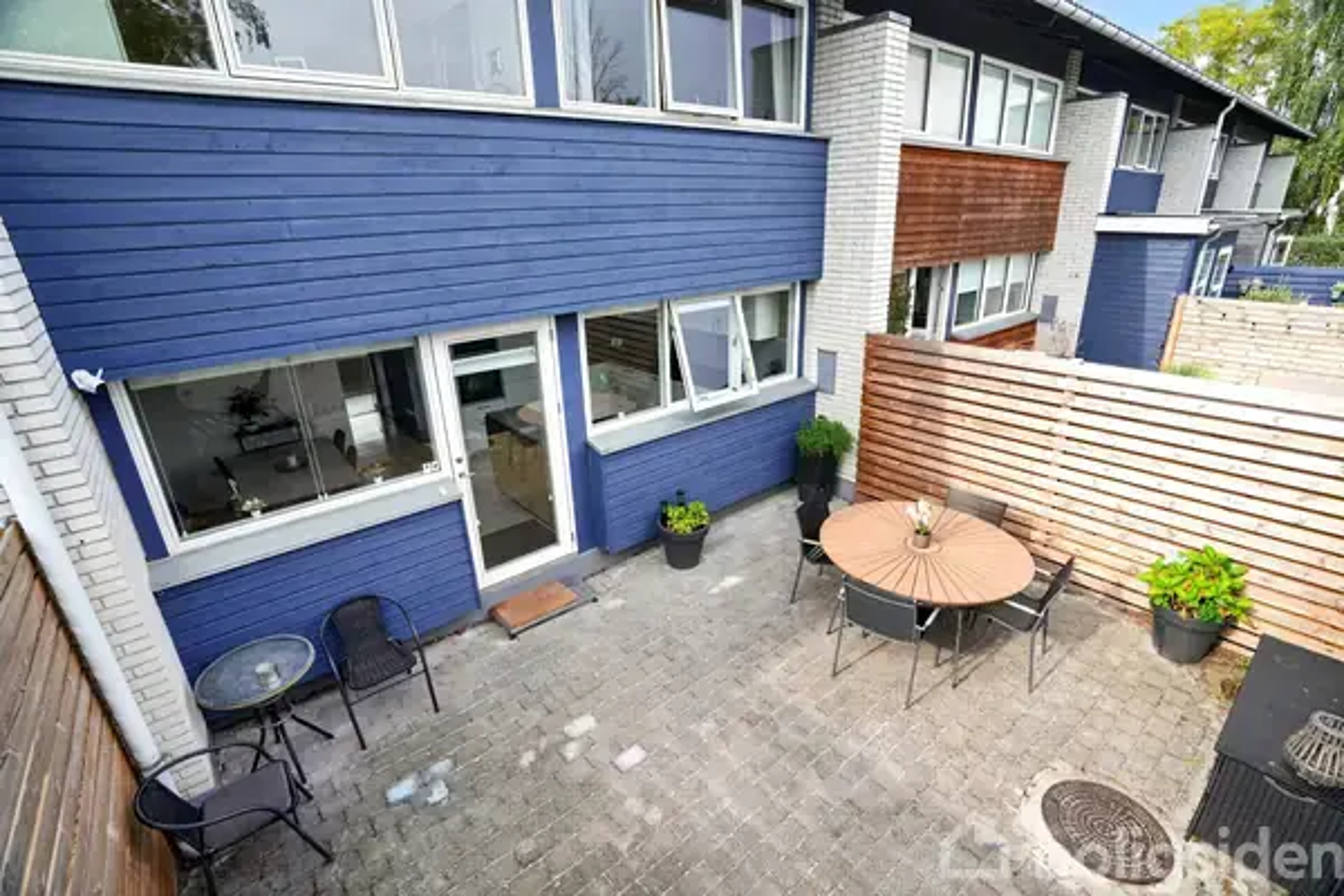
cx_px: 672
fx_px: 597
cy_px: 448
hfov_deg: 96.7
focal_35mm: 16
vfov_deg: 73.7
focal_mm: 16
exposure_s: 1/100
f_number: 8
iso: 400
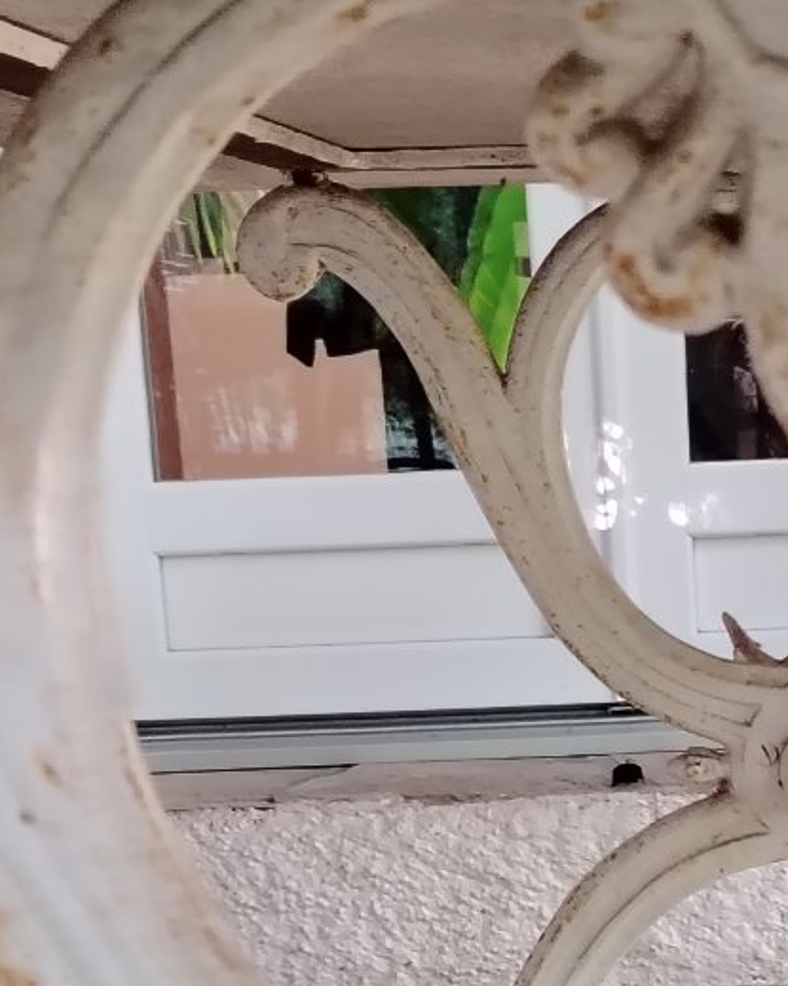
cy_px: 1049
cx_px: 805
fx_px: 3091
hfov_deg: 14.3
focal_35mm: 106
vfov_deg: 17.6
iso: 756
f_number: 1.75
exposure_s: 1/33.3
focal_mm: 5.25
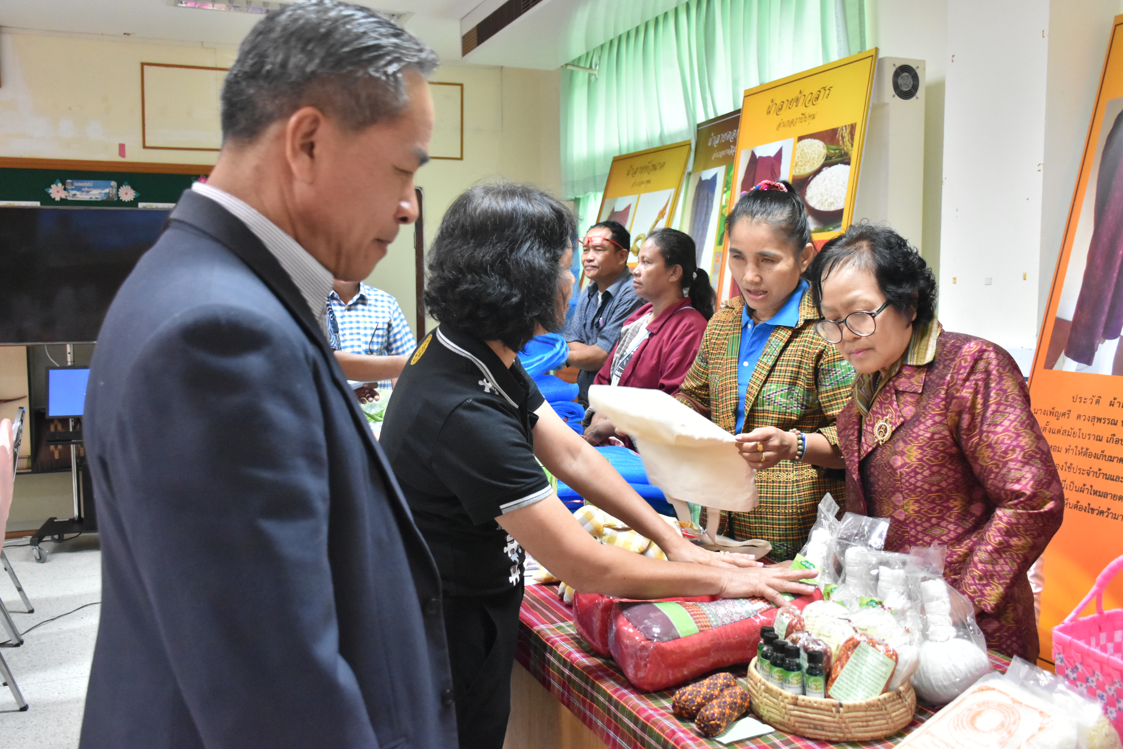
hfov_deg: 57.2
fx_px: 1029
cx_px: 562
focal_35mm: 33
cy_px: 374
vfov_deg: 40.0
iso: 2500
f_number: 4.5
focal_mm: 22
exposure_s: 1/80
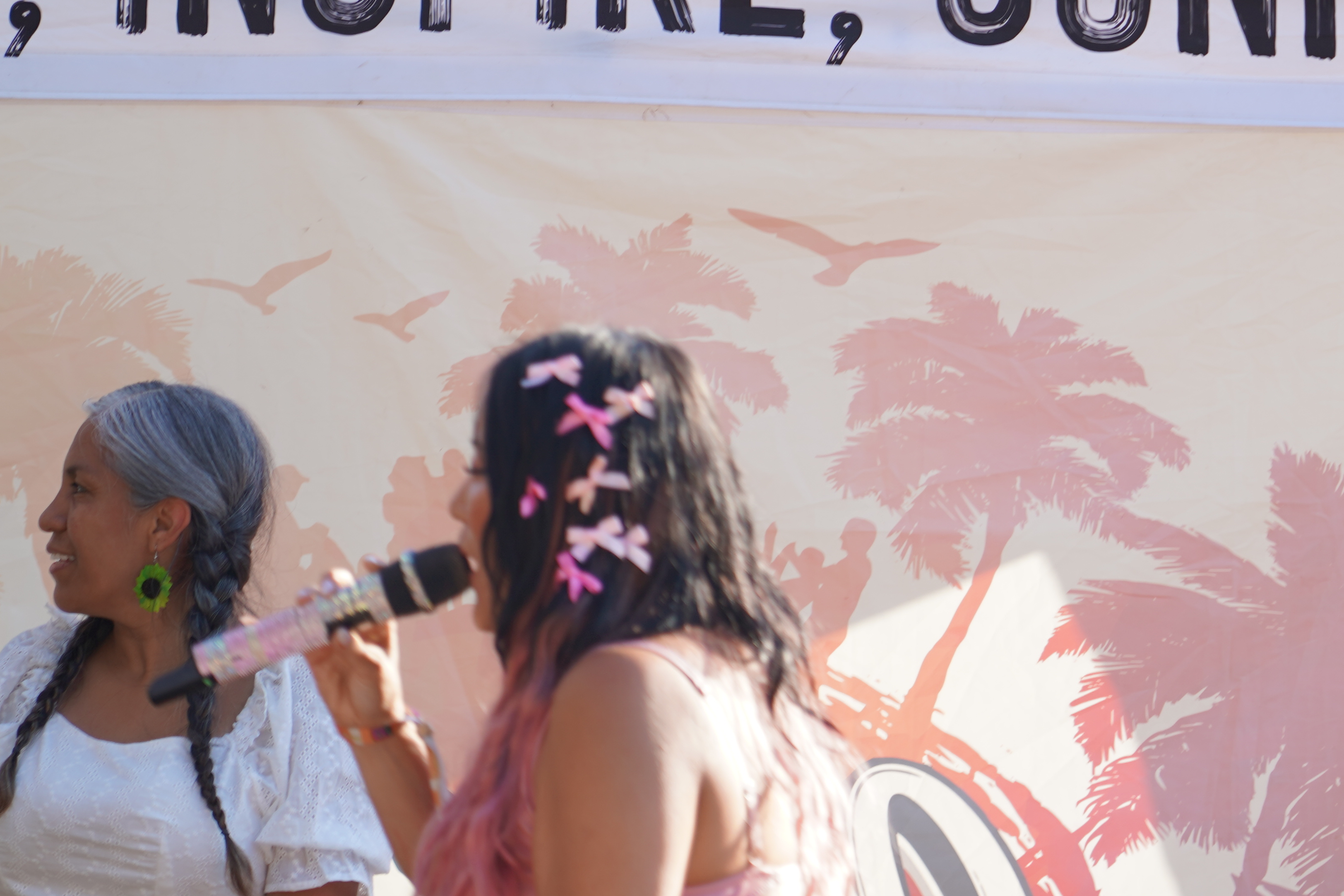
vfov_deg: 7.1
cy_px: 336
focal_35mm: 194
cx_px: 992
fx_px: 7242
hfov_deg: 10.6
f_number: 4
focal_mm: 105
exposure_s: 1/200
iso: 100
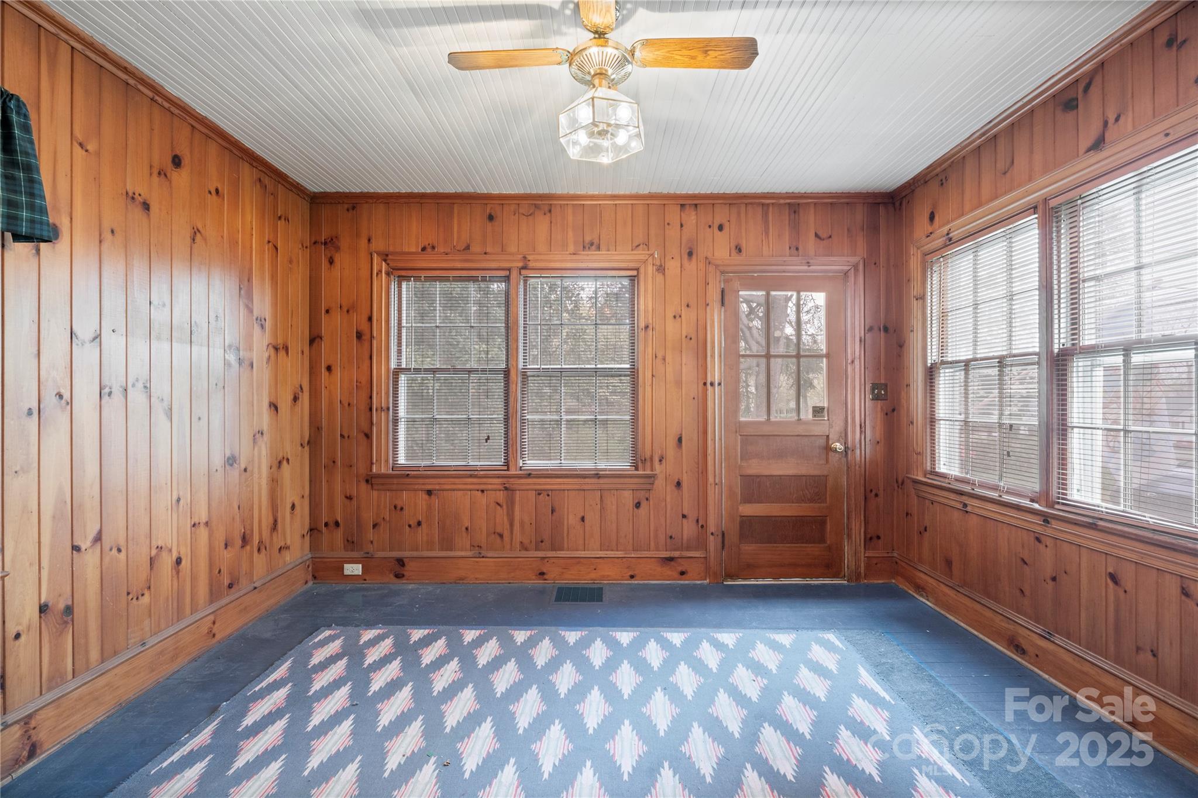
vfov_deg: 77.3
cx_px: 599
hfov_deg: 100.4
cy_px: 399
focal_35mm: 15
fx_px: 499
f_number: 8
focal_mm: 10
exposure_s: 1.6
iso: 400
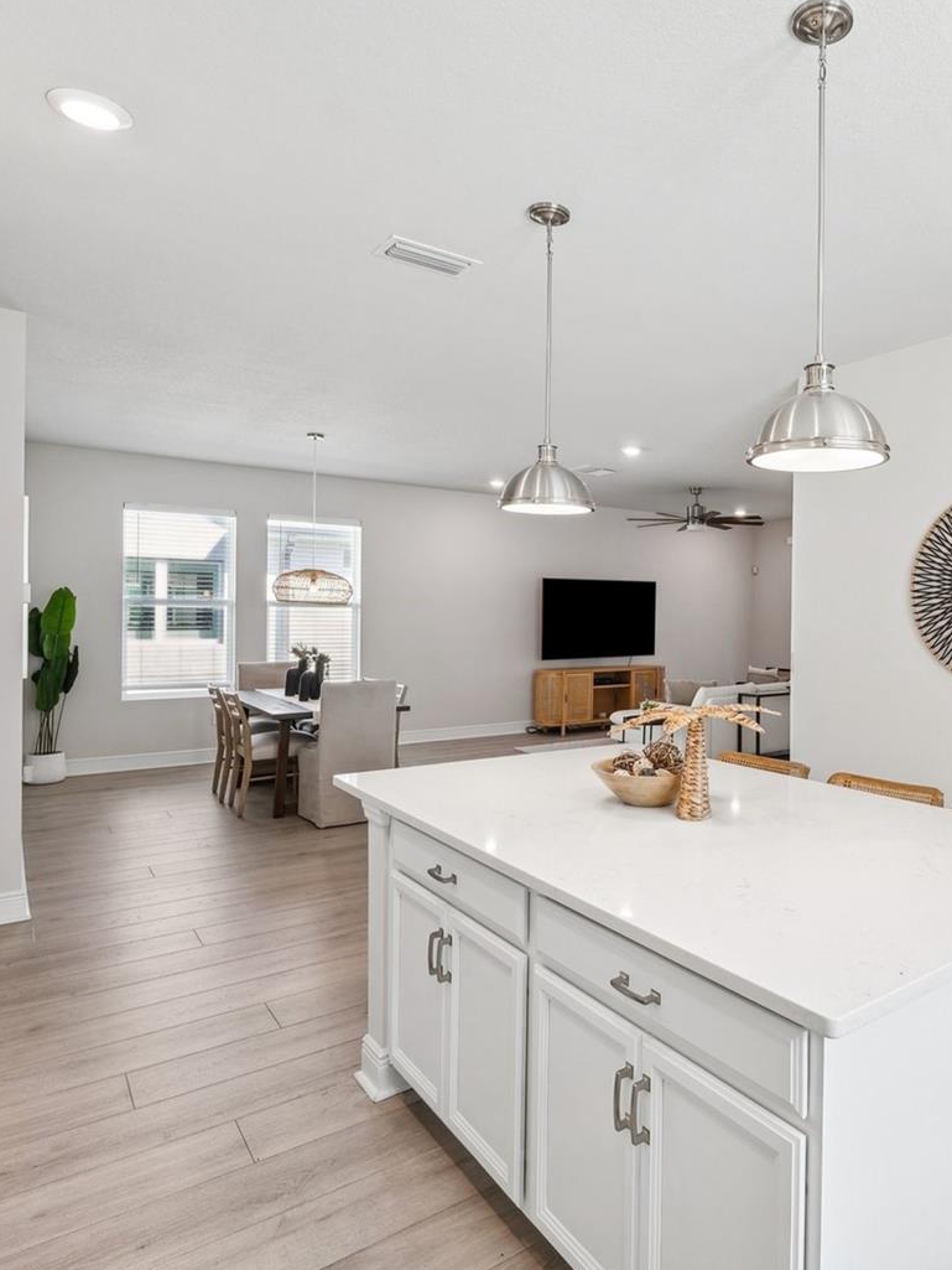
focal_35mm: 21
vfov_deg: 79.0
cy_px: 617
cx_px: 722
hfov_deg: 59.8
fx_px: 770
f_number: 8
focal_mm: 14
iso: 400
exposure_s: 1/25
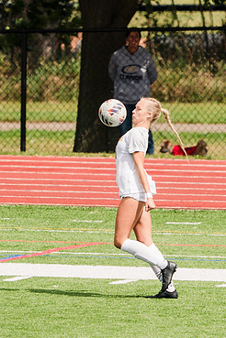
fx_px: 9303
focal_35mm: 988
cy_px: 134
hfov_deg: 1.4
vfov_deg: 2.1
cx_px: 120
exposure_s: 1/1600
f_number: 6.3
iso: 320
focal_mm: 426
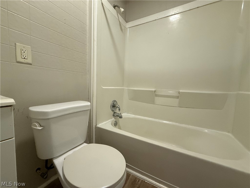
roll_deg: -2.3
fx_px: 101
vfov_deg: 85.7
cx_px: 125
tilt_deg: -4.8
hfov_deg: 102.1
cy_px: 94
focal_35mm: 14
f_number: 2.2
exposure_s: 1/60
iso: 500
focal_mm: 2.22
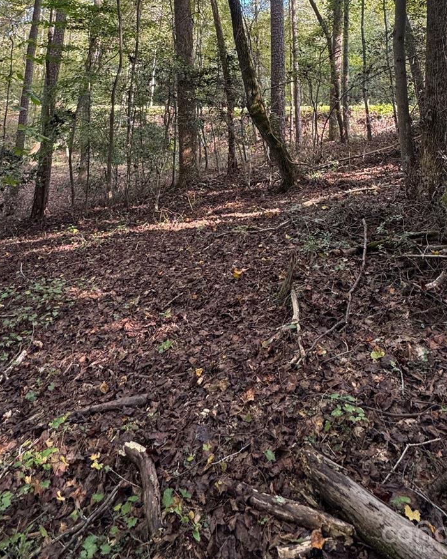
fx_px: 397
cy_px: 75
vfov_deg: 61.4
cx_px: 217
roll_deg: -0.6
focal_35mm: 24
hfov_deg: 58.8
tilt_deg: +7.9
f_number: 2.2
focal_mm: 2.22
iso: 64
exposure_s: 1/99
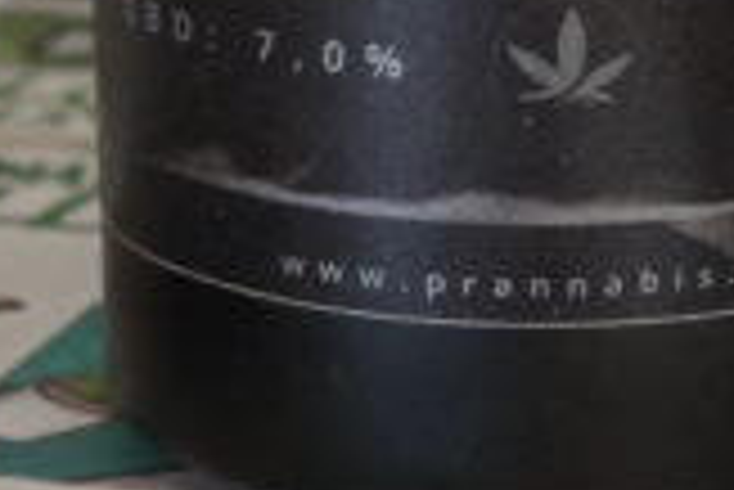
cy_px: -142
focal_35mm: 148
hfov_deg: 13.8
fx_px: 3027
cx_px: 518
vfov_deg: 9.1
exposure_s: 1/60
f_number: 7.1
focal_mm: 21
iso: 800
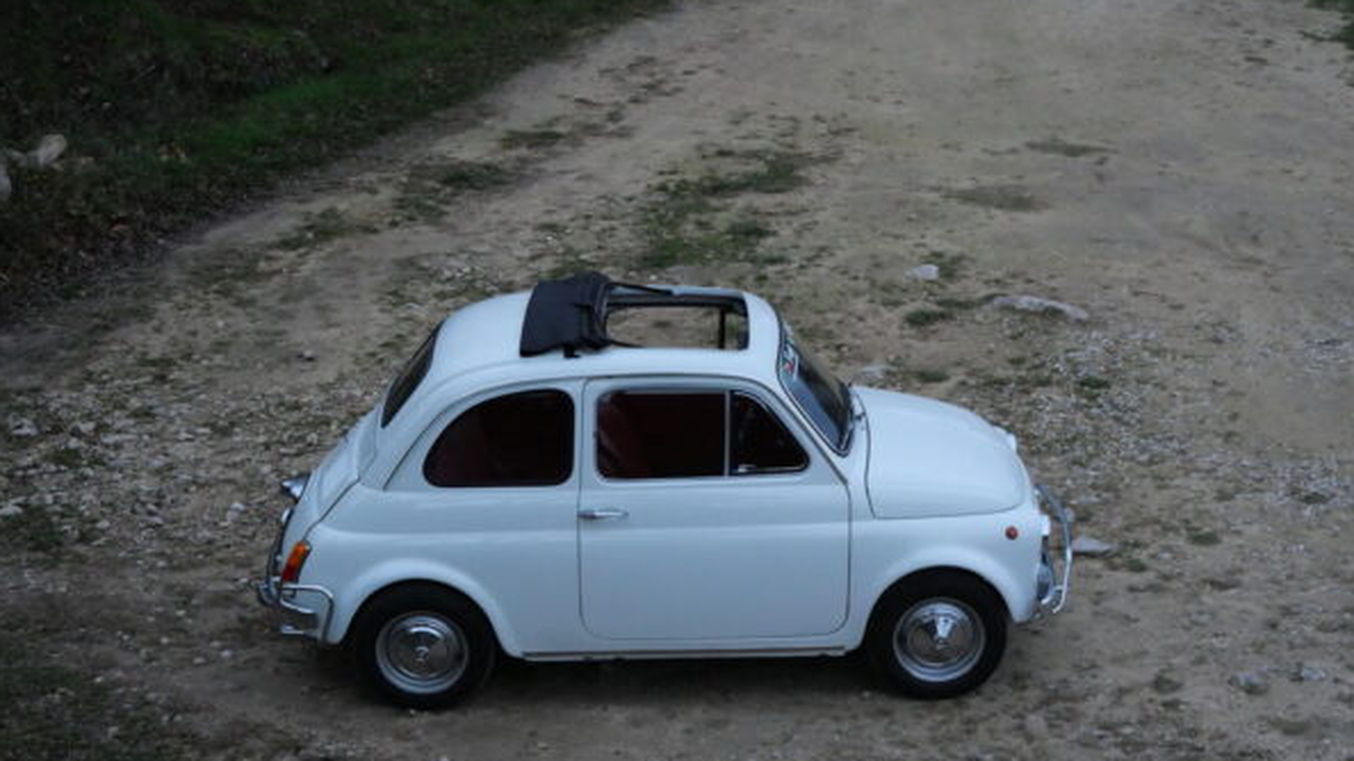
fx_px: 1974
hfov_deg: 37.9
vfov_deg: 21.8
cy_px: 488
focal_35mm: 55
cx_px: 675
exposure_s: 1/30
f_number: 4.5
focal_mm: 25
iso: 3200
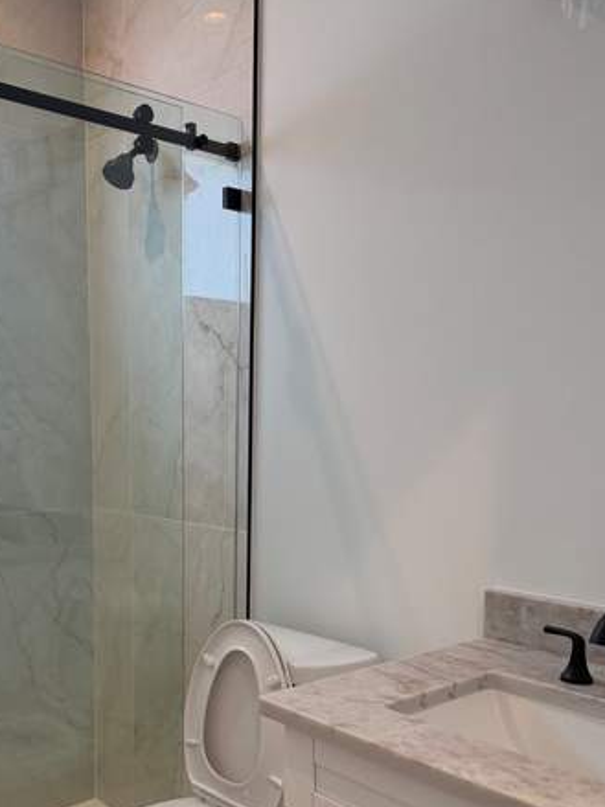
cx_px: 223
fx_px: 816
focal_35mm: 35
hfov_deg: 40.4
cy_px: 548
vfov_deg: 51.5
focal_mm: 6.76
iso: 200
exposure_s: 1/146
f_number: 1.78
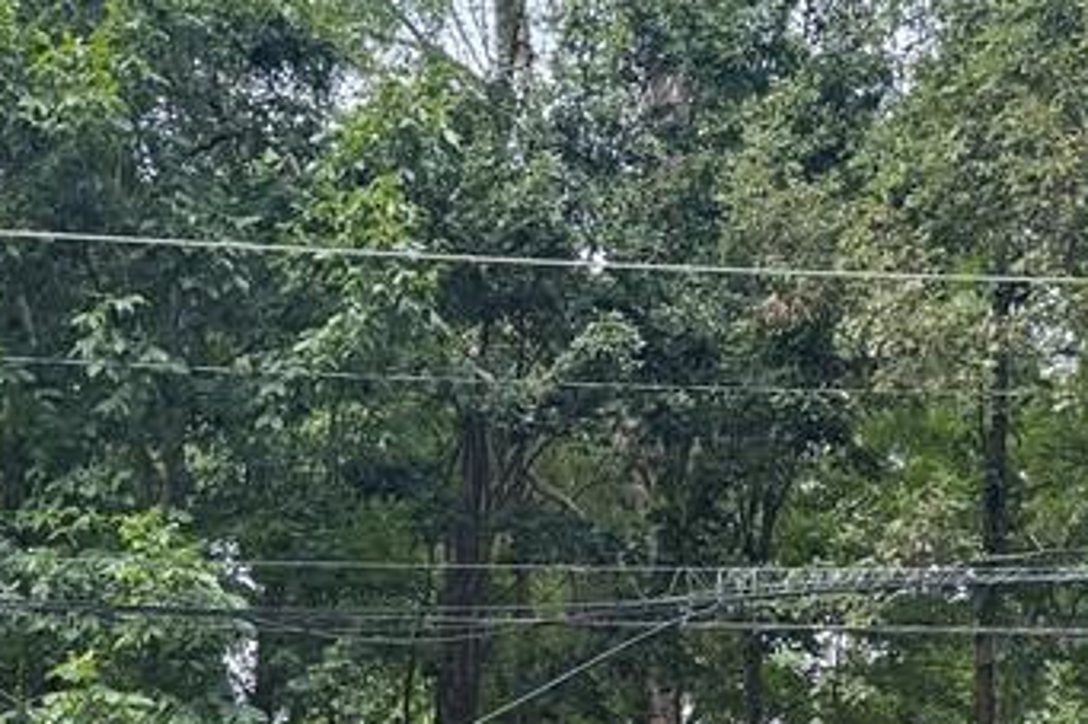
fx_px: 2265
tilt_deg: +11.2
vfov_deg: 17.3
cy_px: 868
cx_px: 769
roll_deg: +0.0
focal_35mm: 75
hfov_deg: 26.8
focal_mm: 6.76
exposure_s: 1/243
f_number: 1.78
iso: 64
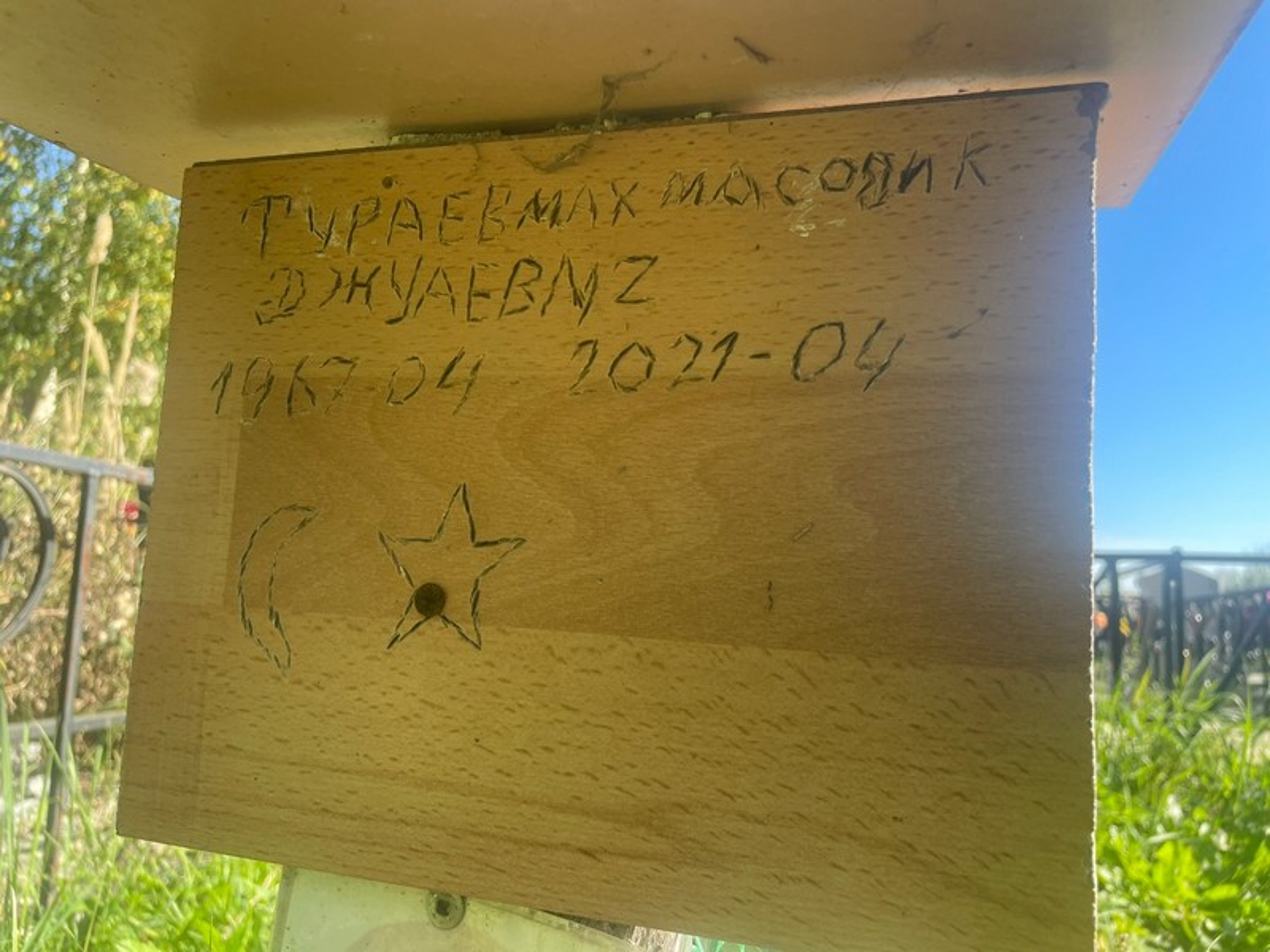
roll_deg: -3.4
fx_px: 954
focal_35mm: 26
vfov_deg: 53.1
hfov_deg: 67.3
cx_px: 635
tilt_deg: +9.3
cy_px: 476
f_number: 1.6
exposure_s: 1/465
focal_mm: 4.2
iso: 32
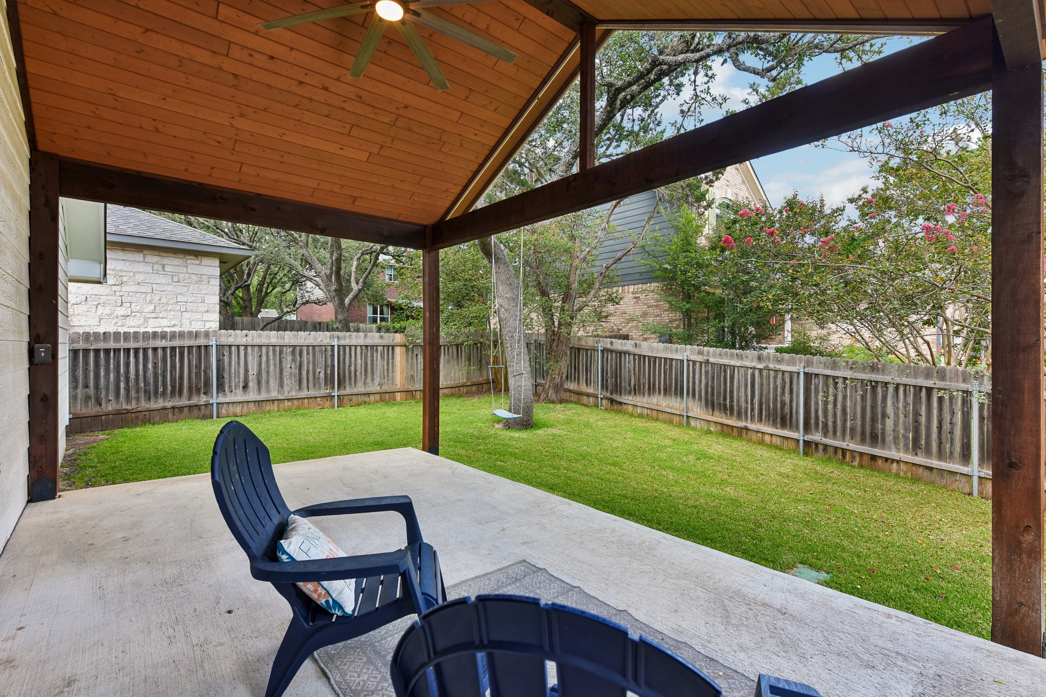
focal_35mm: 17
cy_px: 348
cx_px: 523
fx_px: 494
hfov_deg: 93.3
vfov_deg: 70.4
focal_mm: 17
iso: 100
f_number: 8
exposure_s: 1/20
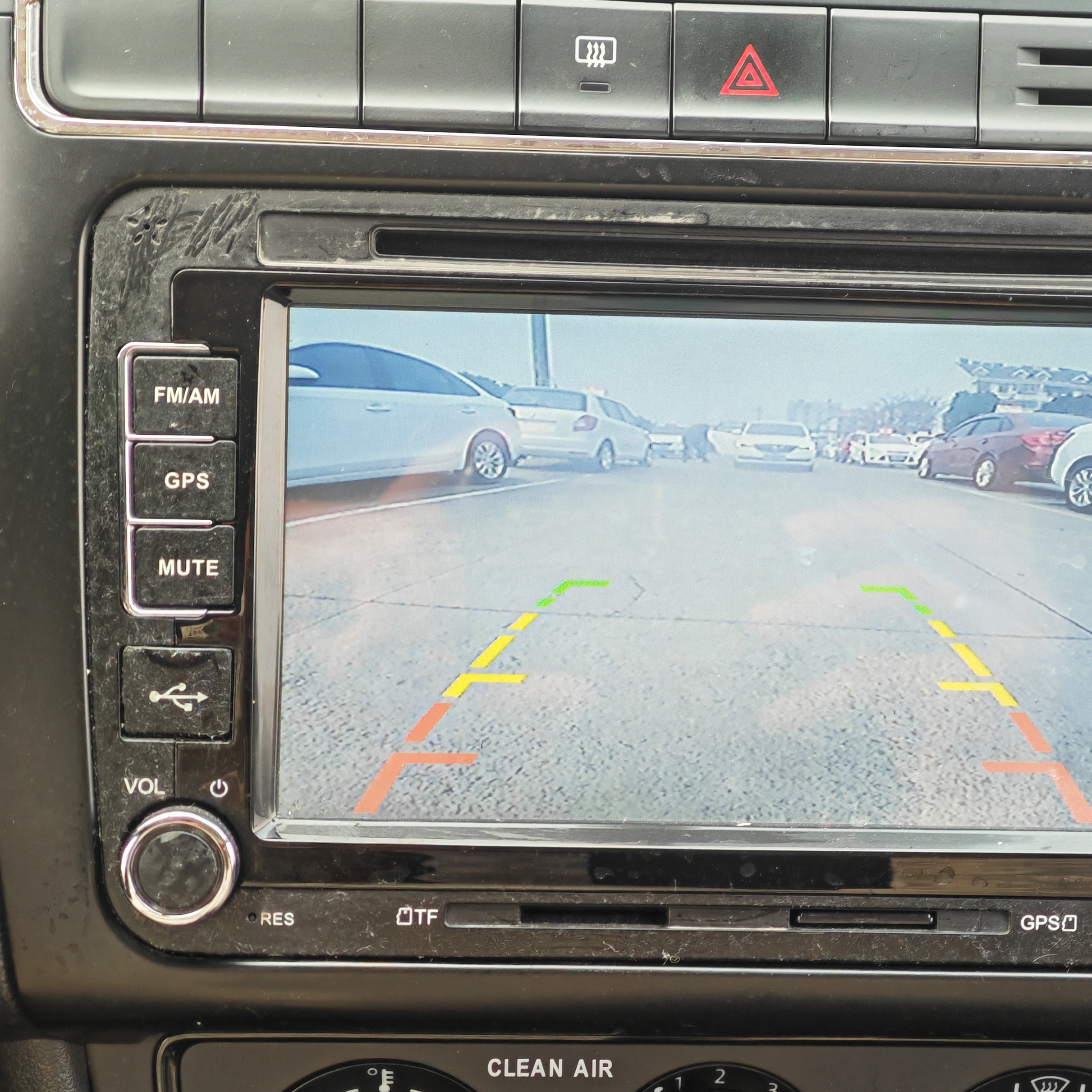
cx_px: 734
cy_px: 546
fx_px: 2891
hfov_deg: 21.3
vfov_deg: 21.4
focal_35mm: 81
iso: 250
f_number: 2.4
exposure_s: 1/50
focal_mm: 8.67
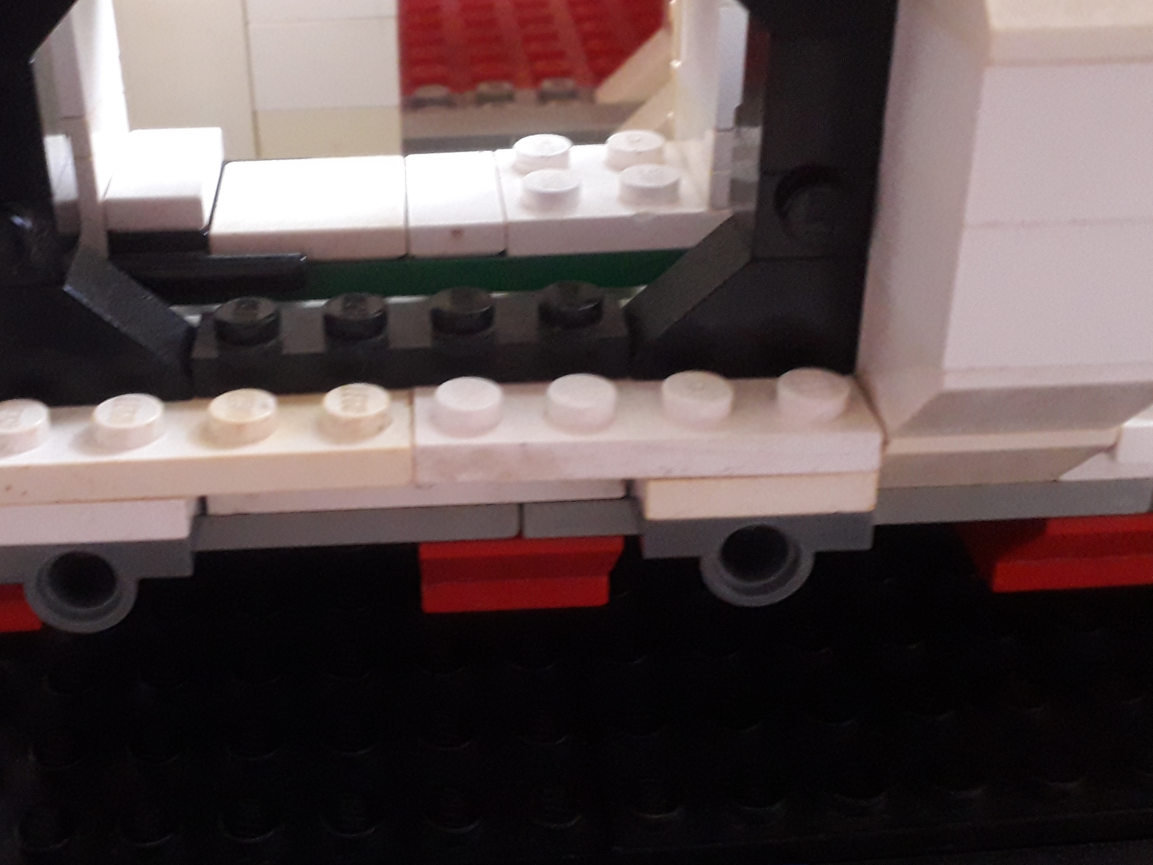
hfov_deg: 41.8
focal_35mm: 45
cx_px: 448
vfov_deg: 32.1
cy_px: 344
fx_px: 1499
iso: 320
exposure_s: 1/25
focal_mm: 3.6
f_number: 1.9
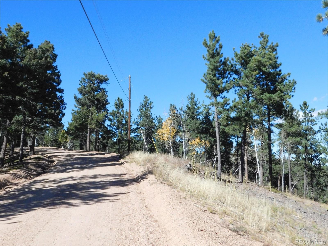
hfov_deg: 51.4
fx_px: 341
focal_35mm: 36
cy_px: 123
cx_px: 164
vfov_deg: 39.7
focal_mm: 6.3
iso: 800
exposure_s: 1/1500
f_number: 7
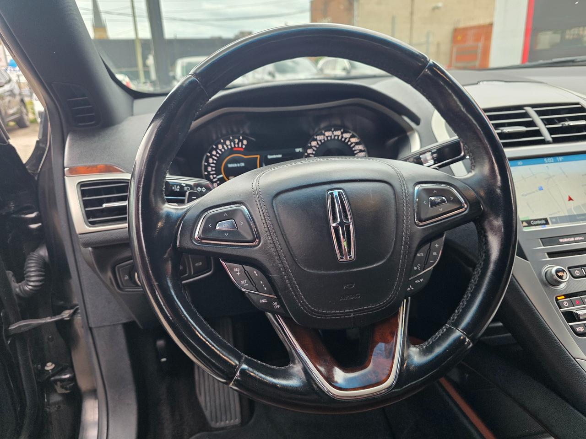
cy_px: 220
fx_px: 389
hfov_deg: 73.9
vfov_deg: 58.9
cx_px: 293
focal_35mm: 23
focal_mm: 6.3
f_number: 1.7
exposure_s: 1/120
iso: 80
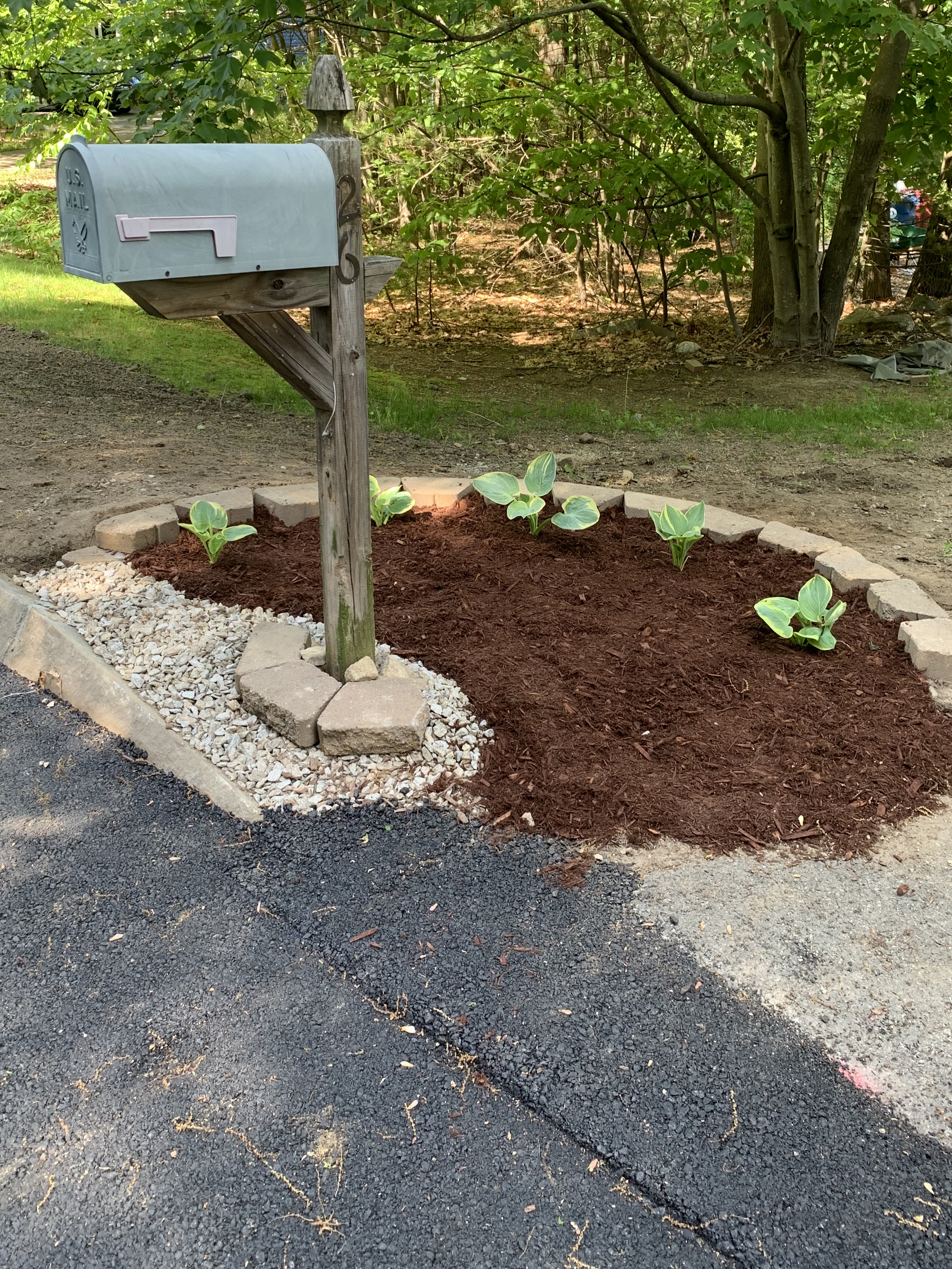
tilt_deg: -20.7
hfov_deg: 44.2
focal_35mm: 32
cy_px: 510
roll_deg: +0.3
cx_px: 488
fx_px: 1173
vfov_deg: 56.4
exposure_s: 1/121
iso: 40
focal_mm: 4.25
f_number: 1.8
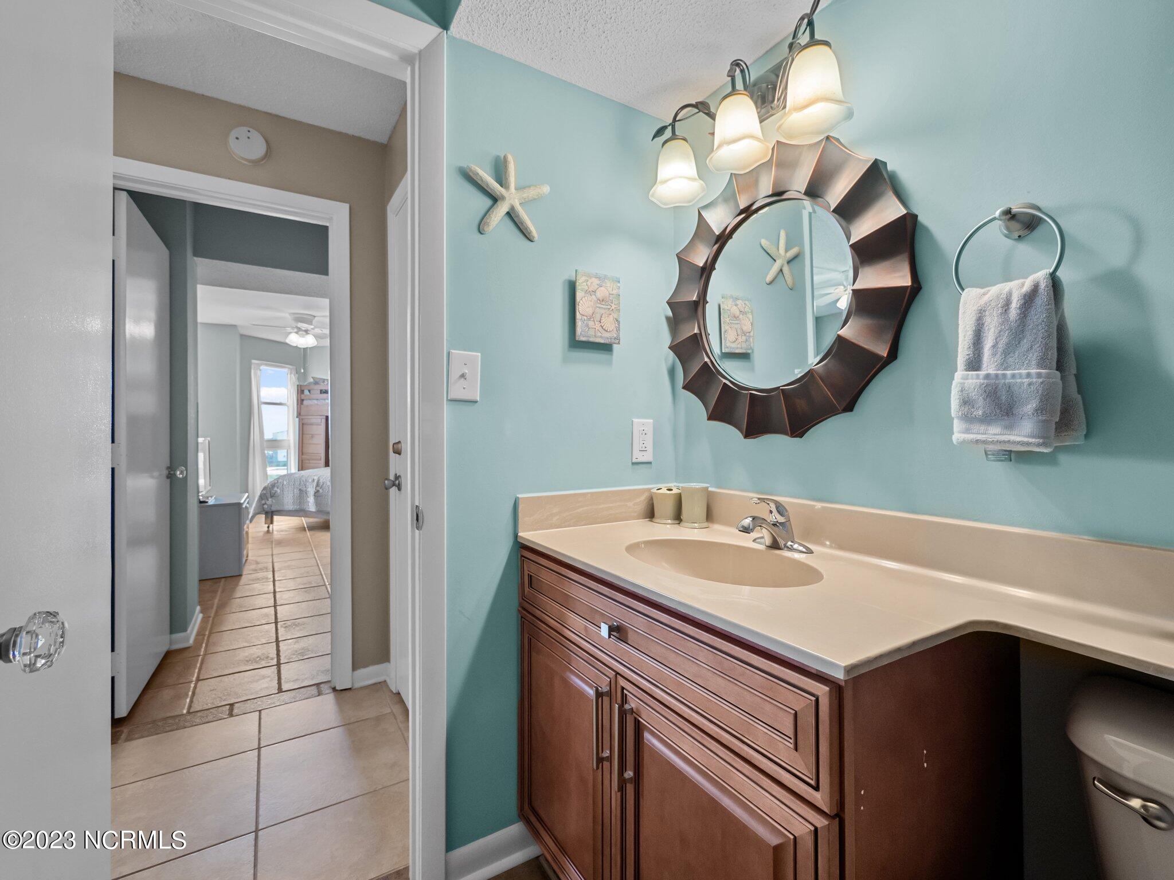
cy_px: 440
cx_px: 587
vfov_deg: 85.7
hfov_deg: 102.1
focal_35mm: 14
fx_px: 475
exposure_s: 1/20
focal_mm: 7
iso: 400
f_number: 4
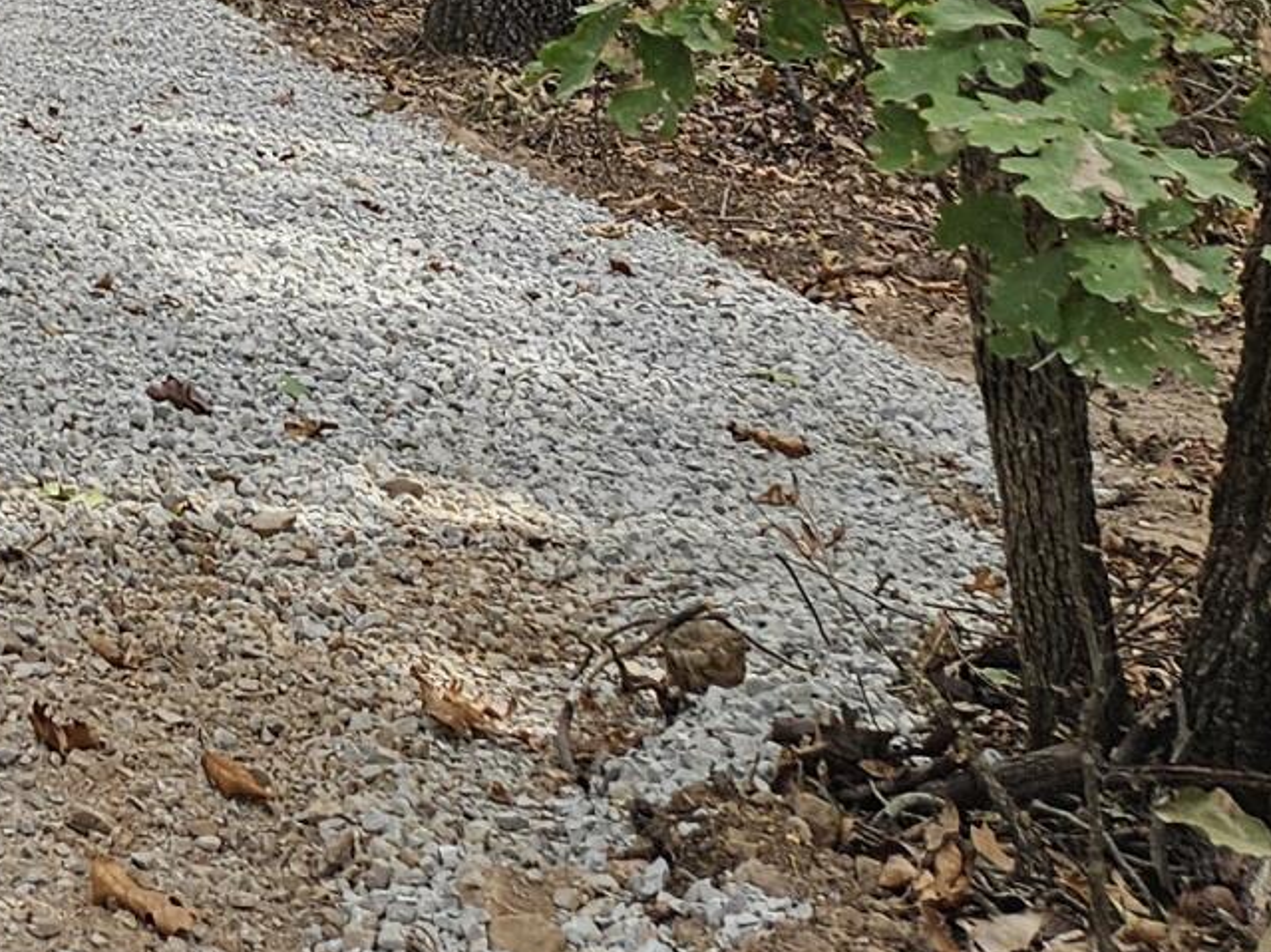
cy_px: -894
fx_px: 3965
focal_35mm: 108
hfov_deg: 15.1
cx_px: -1213
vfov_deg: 12.3
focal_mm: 5.4
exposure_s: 1/296
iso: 25
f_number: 1.8
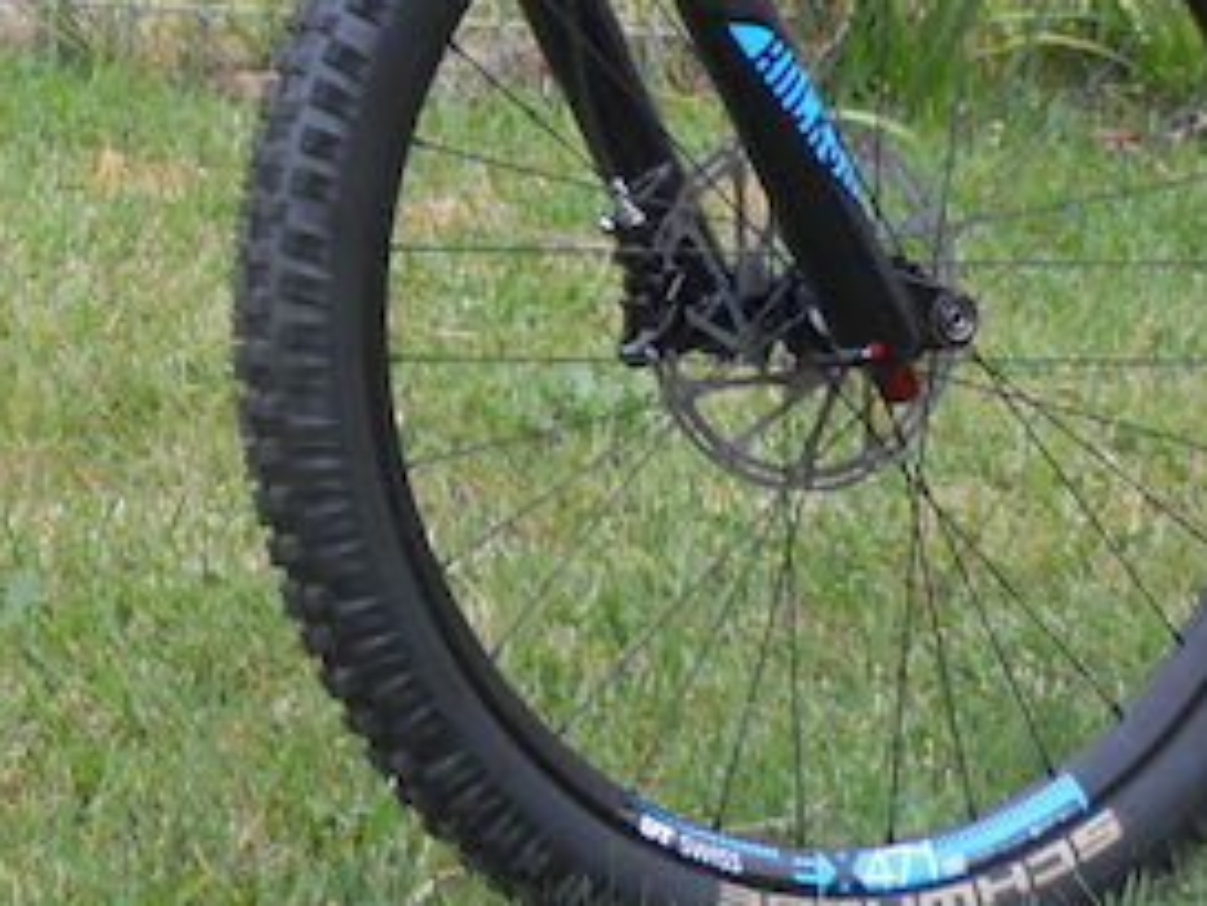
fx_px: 3663
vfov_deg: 13.7
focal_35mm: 105
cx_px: -296
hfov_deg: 17.7
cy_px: -221
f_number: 2.7
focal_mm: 5
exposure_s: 1/60
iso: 160
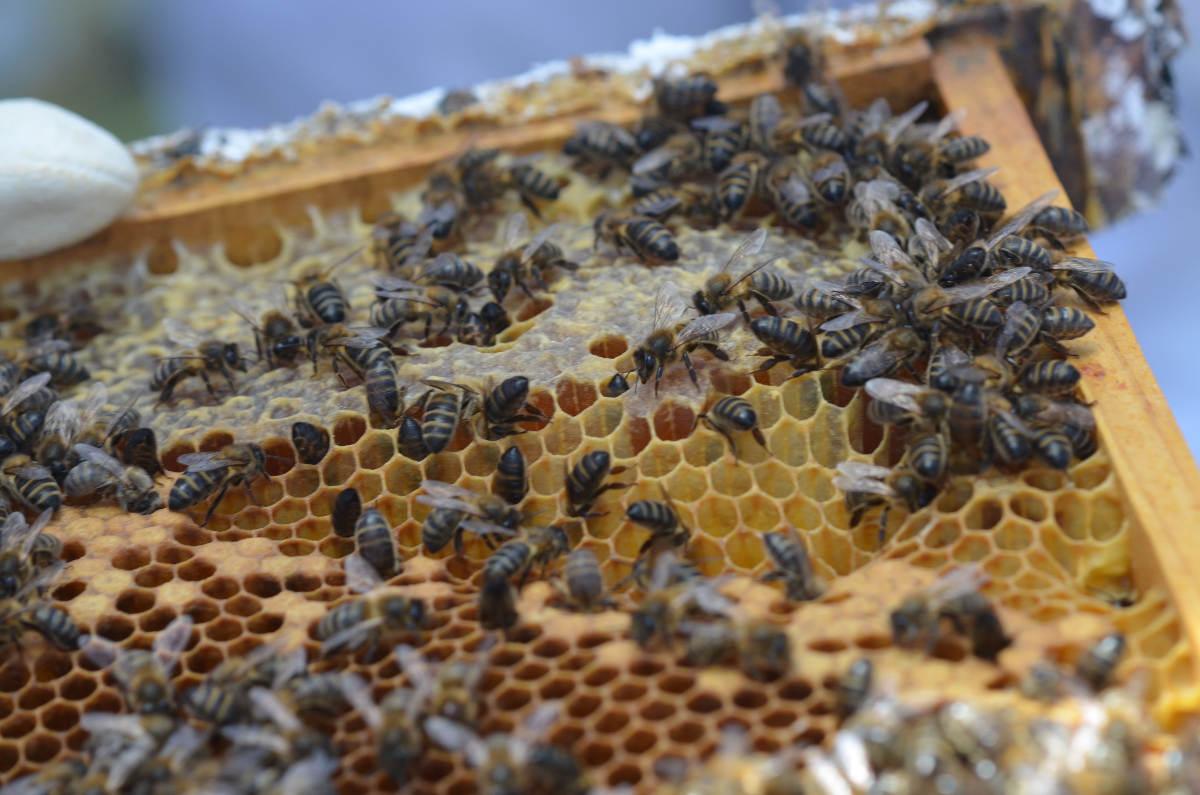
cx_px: 600
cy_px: 398
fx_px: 4241
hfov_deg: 16.1
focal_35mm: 128
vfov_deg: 10.7
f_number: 6.3
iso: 200
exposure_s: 1/160
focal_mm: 85
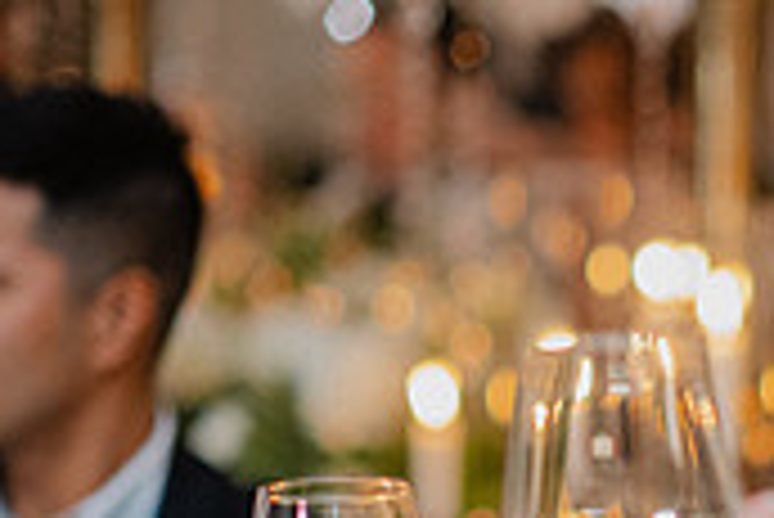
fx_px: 6154
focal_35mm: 286
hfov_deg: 7.1
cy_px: 763
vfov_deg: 4.8
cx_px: 1112
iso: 2000
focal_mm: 85
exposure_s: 1/160
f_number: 2
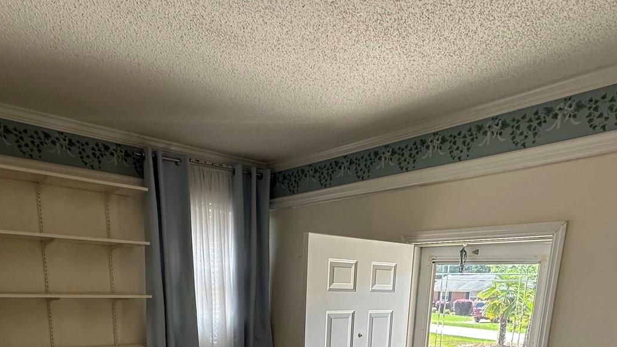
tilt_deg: -13.3
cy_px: 409
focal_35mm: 30
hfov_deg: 64.2
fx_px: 491
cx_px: 287
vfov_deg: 32.6
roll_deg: -0.9
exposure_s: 1/193
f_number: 2.2
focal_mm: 2.22
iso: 40
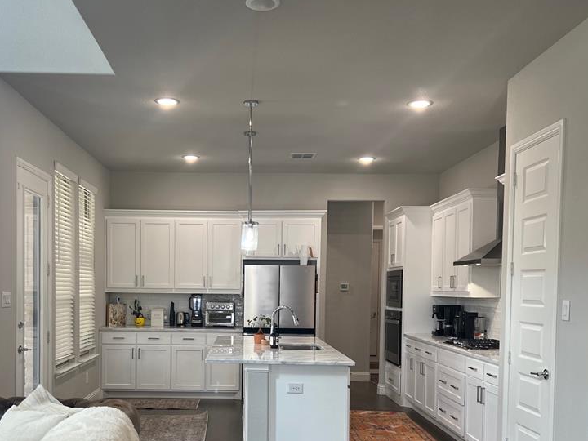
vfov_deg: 38.1
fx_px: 628
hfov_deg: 49.8
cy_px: 307
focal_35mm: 37
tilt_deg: -2.3
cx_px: 233
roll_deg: -0.6
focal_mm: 5.7
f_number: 1.5
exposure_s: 1/120
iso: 100
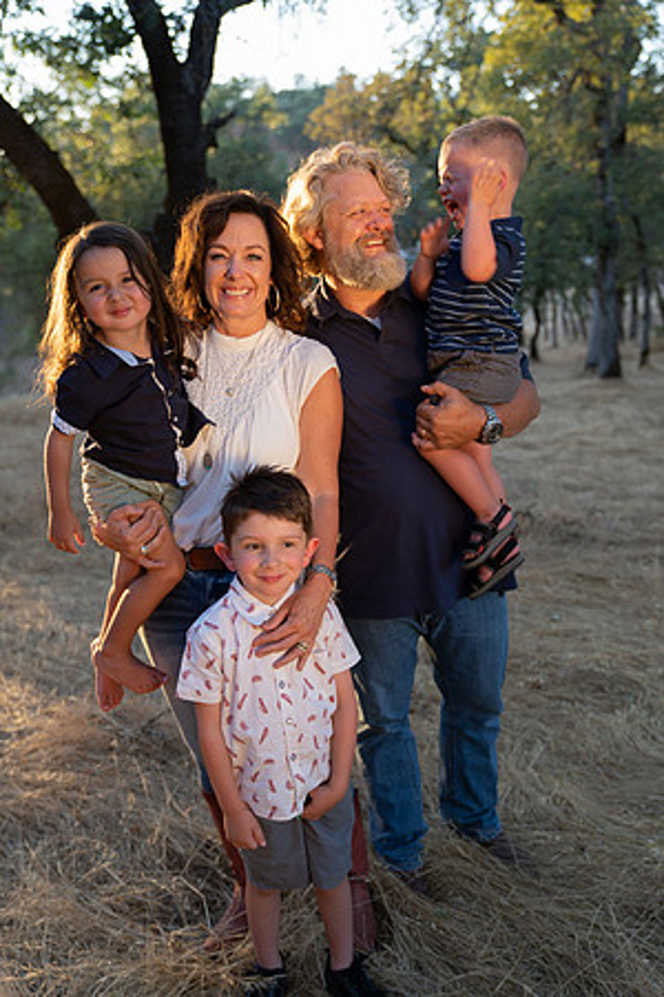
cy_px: 498
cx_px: 332
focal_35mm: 33
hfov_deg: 40.0
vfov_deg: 57.2
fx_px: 913
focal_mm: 33
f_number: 2.8
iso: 200
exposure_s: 1/125
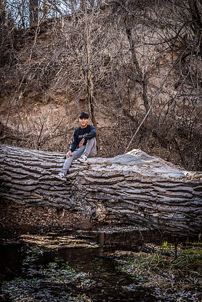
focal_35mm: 52
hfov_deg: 26.0
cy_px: 151
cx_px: 101
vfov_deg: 38.2
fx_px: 438
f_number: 3.2
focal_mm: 52
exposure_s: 1/125
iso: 125
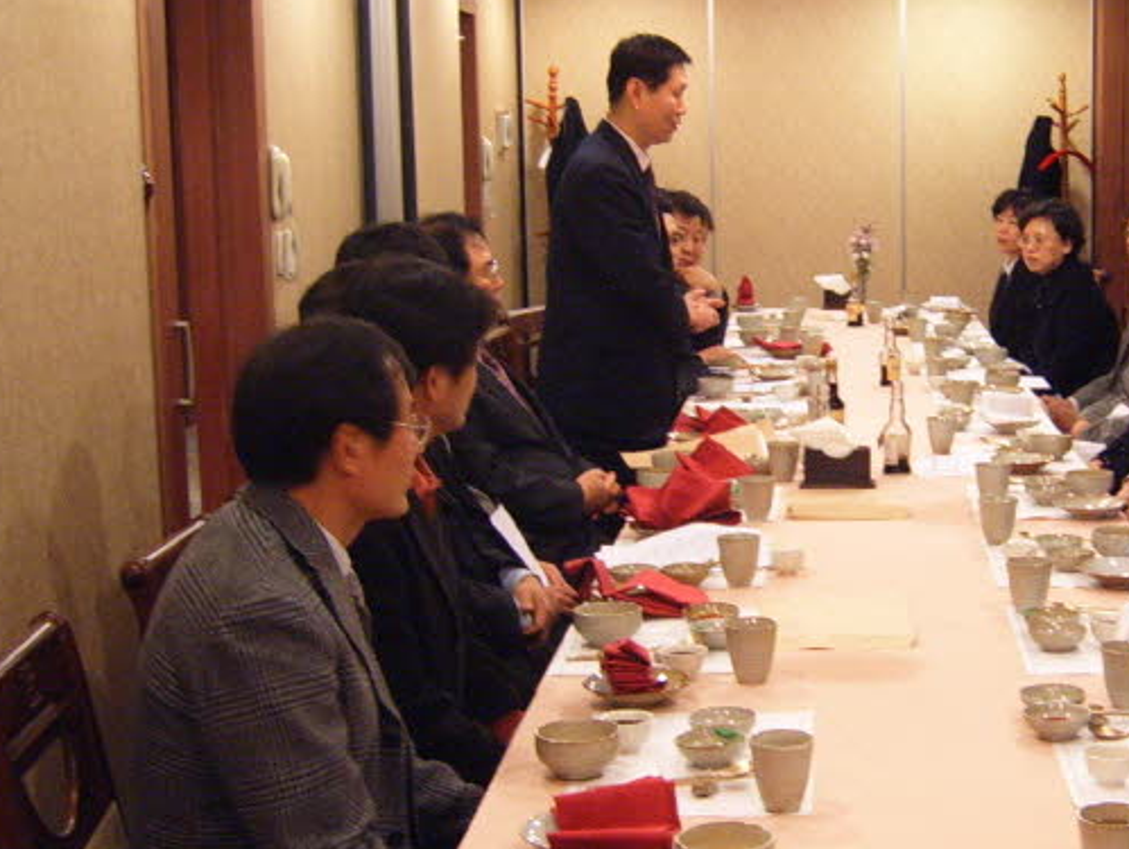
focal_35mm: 63
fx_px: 2056
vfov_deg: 23.3
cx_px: 891
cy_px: 505
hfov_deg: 30.0
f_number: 2.9
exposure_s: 1/8
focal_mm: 6.2
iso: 141
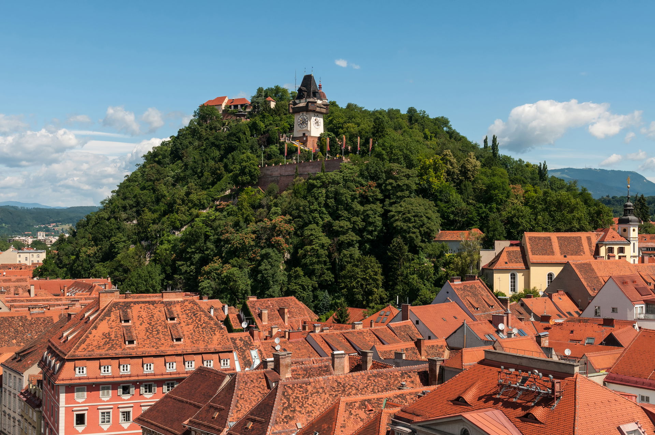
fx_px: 845
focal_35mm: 46
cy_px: 218
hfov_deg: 42.4
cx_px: 328
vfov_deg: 28.9
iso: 200
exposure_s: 1/400
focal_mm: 31
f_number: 10
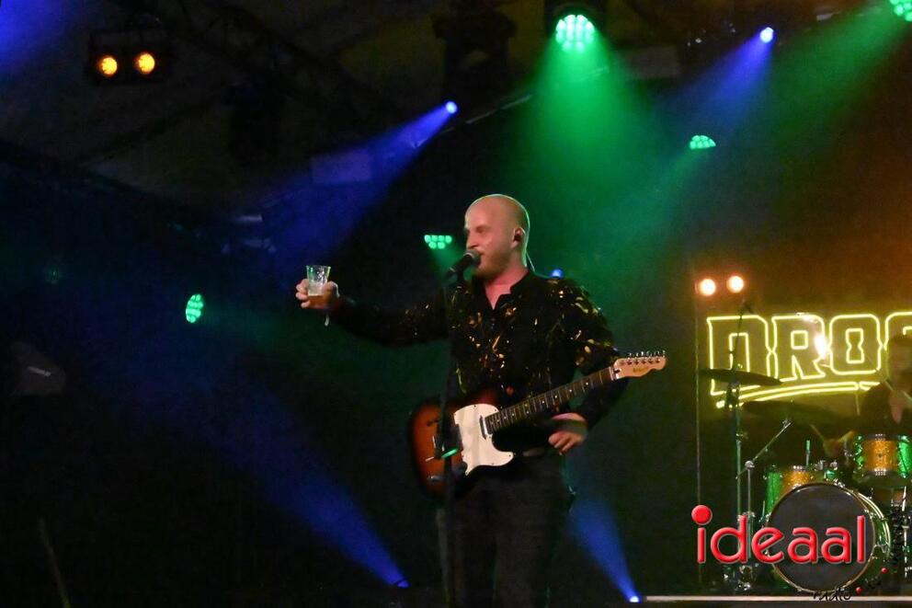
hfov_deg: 28.1
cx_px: 456
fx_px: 1824
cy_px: 304
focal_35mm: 72
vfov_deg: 18.9
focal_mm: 48
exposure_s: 1/1250
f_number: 18
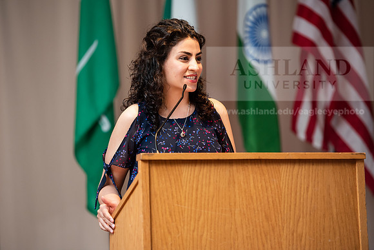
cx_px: 187
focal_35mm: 165
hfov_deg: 12.4
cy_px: 125
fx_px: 1714
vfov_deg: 8.3
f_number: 3.5
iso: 1600
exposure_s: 1/200
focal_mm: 165
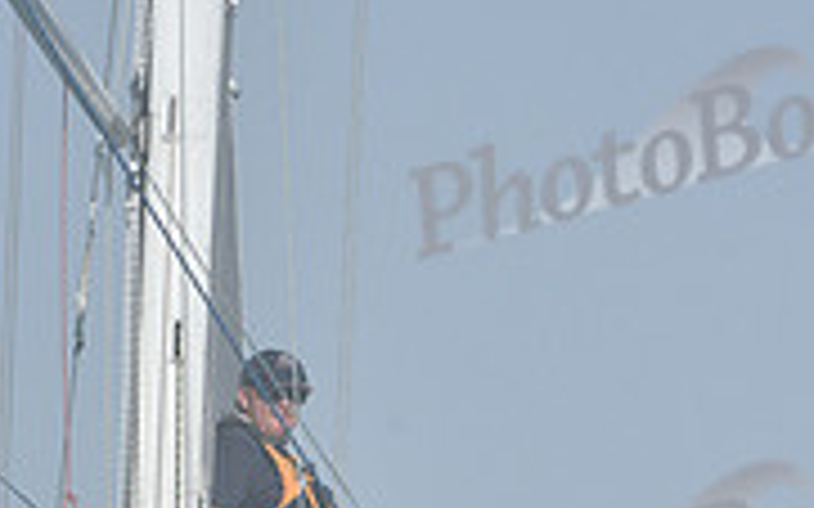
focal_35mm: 653
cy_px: 854
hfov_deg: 3.2
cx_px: 178
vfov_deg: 2.0
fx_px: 14482
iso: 320
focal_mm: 200
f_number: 10
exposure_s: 1/1250
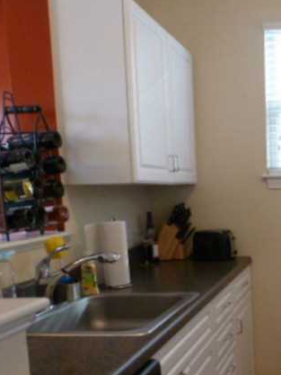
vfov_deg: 40.4
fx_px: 498
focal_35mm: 46
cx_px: 320
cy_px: 266
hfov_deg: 28.3
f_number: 3.3
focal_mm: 4.3
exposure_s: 1/30
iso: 400
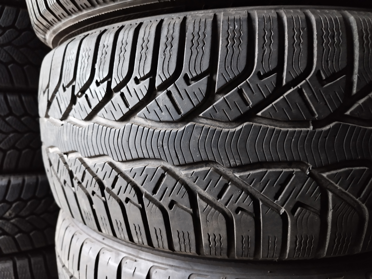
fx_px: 269
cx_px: 186
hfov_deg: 69.4
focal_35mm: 25
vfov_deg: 54.9
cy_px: 140
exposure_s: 1/20
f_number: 1.89
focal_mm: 5.95
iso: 1600
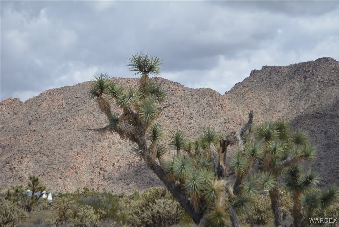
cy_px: 114
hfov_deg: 24.6
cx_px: 170
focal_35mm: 82
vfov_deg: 16.6
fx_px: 777
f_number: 6.3
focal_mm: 55
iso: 400
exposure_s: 1/1600
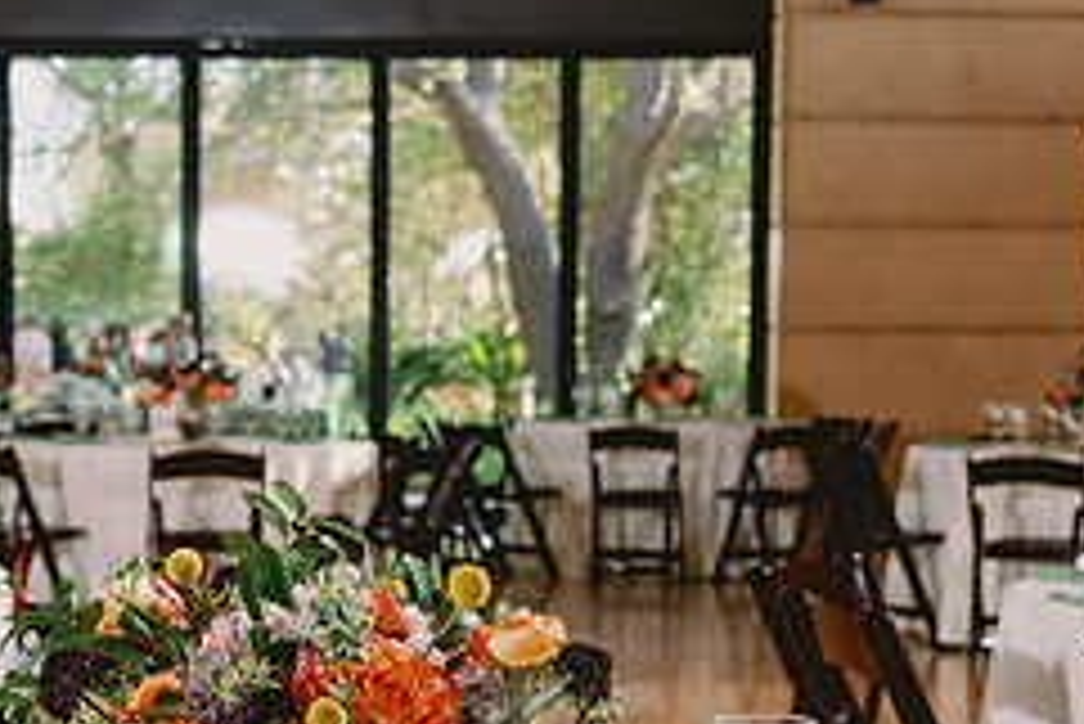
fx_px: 3194
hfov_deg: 19.2
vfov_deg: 12.9
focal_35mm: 106
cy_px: 560
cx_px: 400
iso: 250
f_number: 6.3
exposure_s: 1/80
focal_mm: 44
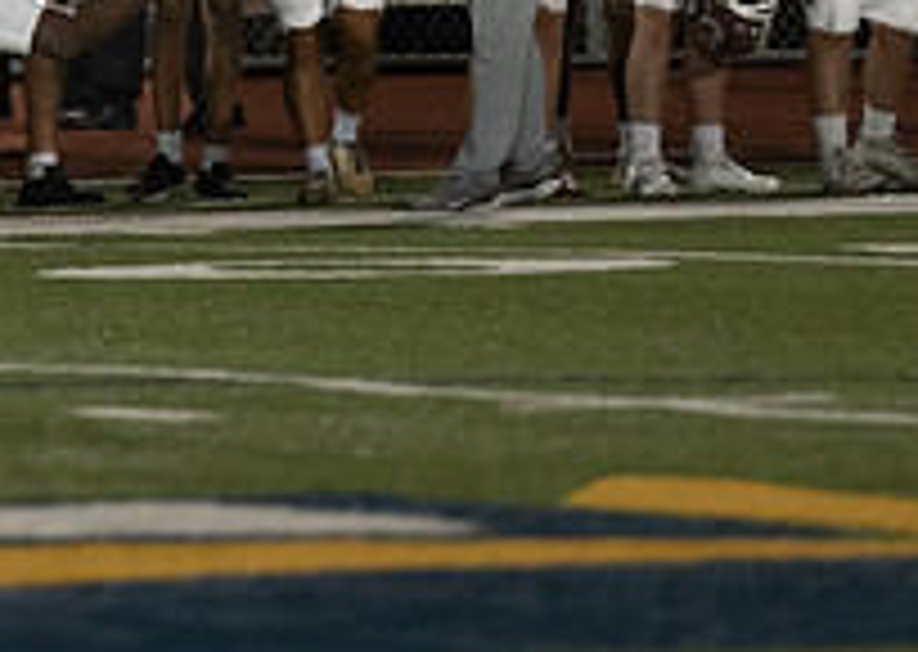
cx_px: -217
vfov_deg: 2.0
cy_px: -271
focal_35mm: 733
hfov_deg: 2.8
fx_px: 19079
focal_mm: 200
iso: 1600
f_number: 2.8
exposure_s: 1/1000
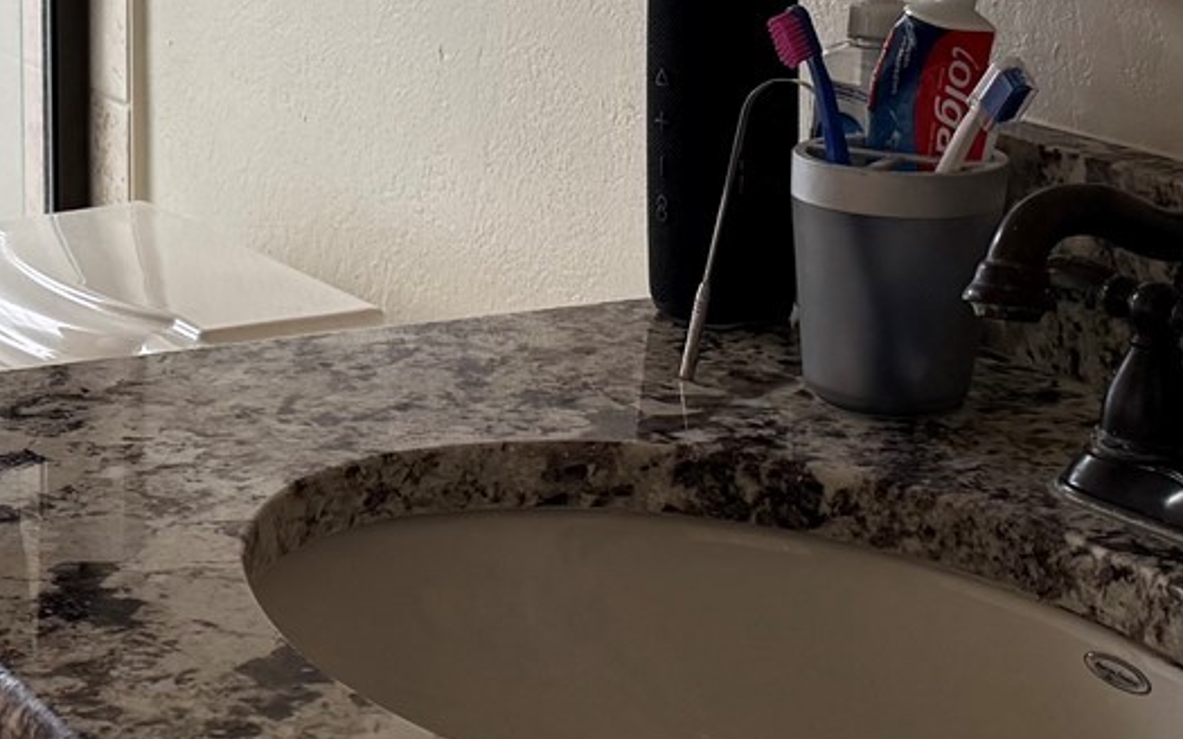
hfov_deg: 21.1
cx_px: -146
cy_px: 176
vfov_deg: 14.0
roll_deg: +1.3
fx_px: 2998
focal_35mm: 93
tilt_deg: -12.6
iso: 125
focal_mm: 6.76
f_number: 1.78
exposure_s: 1/226
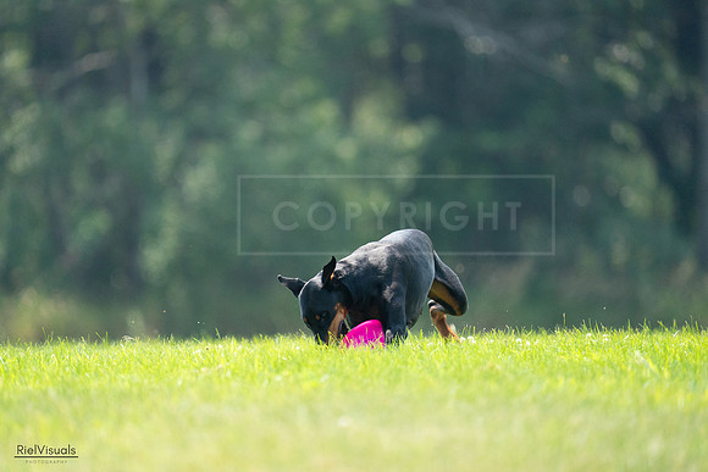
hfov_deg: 3.4
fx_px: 11802
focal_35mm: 600
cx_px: 354
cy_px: 236
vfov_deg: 2.3
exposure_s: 1/4000
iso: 4000
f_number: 6.3
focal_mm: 600
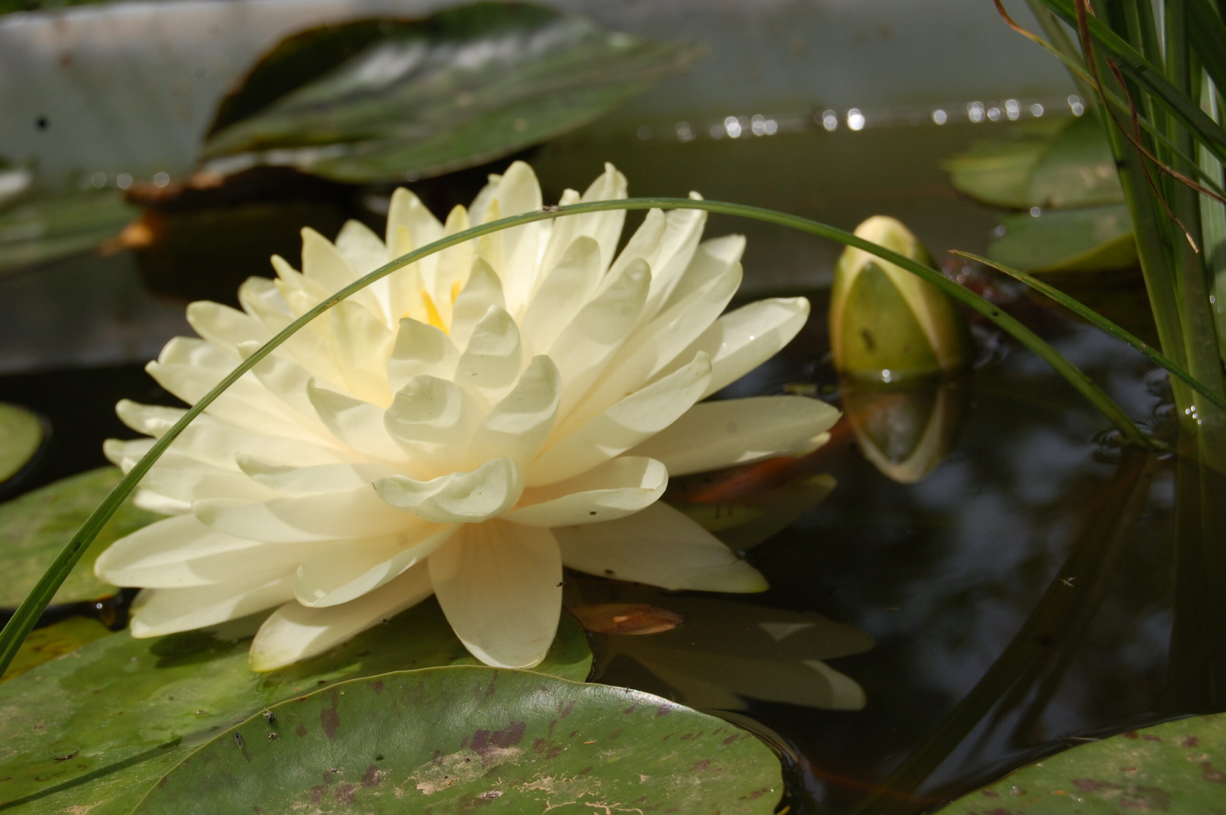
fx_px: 2807
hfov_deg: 24.6
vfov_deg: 16.5
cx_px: 613
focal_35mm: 82
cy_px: 408
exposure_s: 1/500
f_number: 11
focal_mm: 55
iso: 200
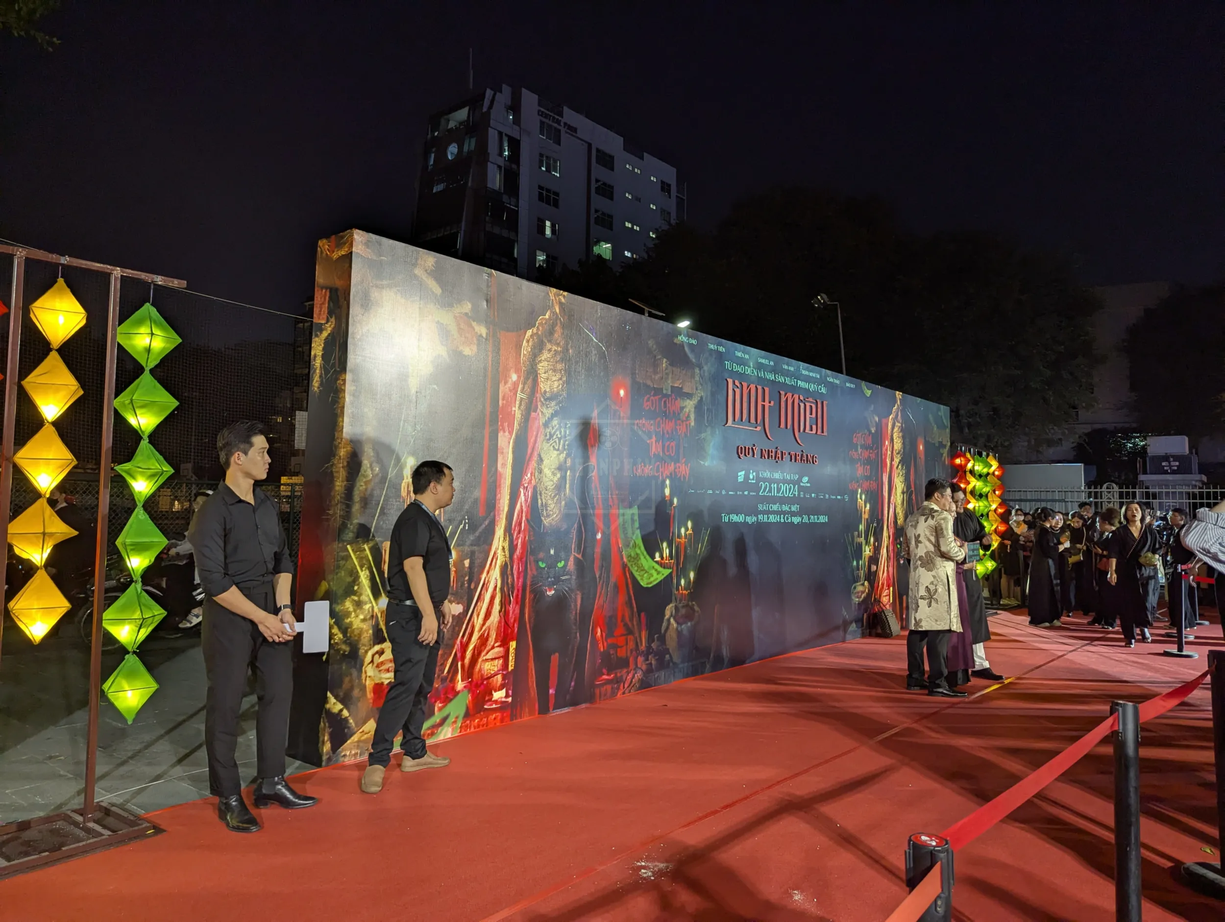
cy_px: 461
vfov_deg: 56.9
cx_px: 612
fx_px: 850
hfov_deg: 71.5
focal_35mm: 24
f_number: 1.85
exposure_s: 1/100
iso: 172
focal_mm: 6.81
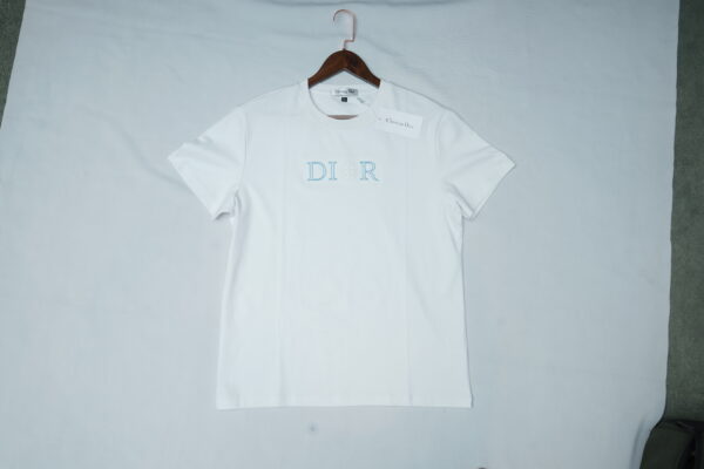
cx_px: 352
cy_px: 234
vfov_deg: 46.4
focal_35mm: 28
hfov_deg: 65.5
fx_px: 548
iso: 250
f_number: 6.3
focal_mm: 28
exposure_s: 1/200
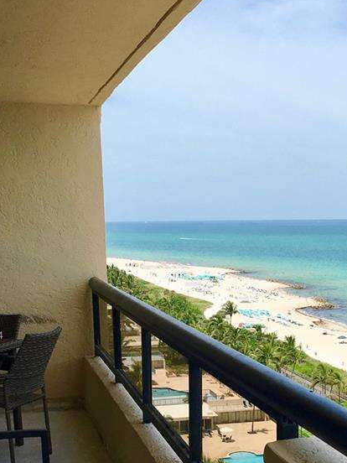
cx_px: 227
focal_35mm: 63
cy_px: 336
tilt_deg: -6.8
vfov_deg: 30.3
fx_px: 842
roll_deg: +0.7
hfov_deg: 23.2
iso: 25
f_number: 2.2
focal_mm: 4.15
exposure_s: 1/2079
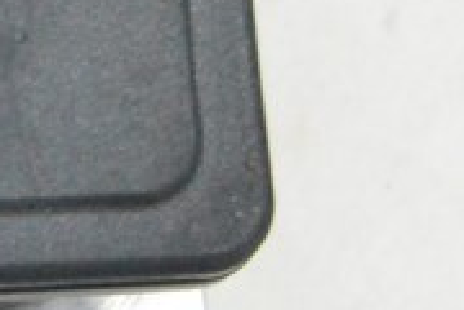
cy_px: -461
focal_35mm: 384
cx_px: -748
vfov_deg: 3.5
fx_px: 4947
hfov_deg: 5.2
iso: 6400
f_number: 20
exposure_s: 1/15
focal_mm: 45
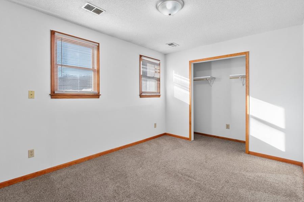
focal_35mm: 17
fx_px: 144
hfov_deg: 93.3
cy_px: 98
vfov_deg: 70.4
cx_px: 151
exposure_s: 1/15
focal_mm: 10
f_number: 8
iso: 400
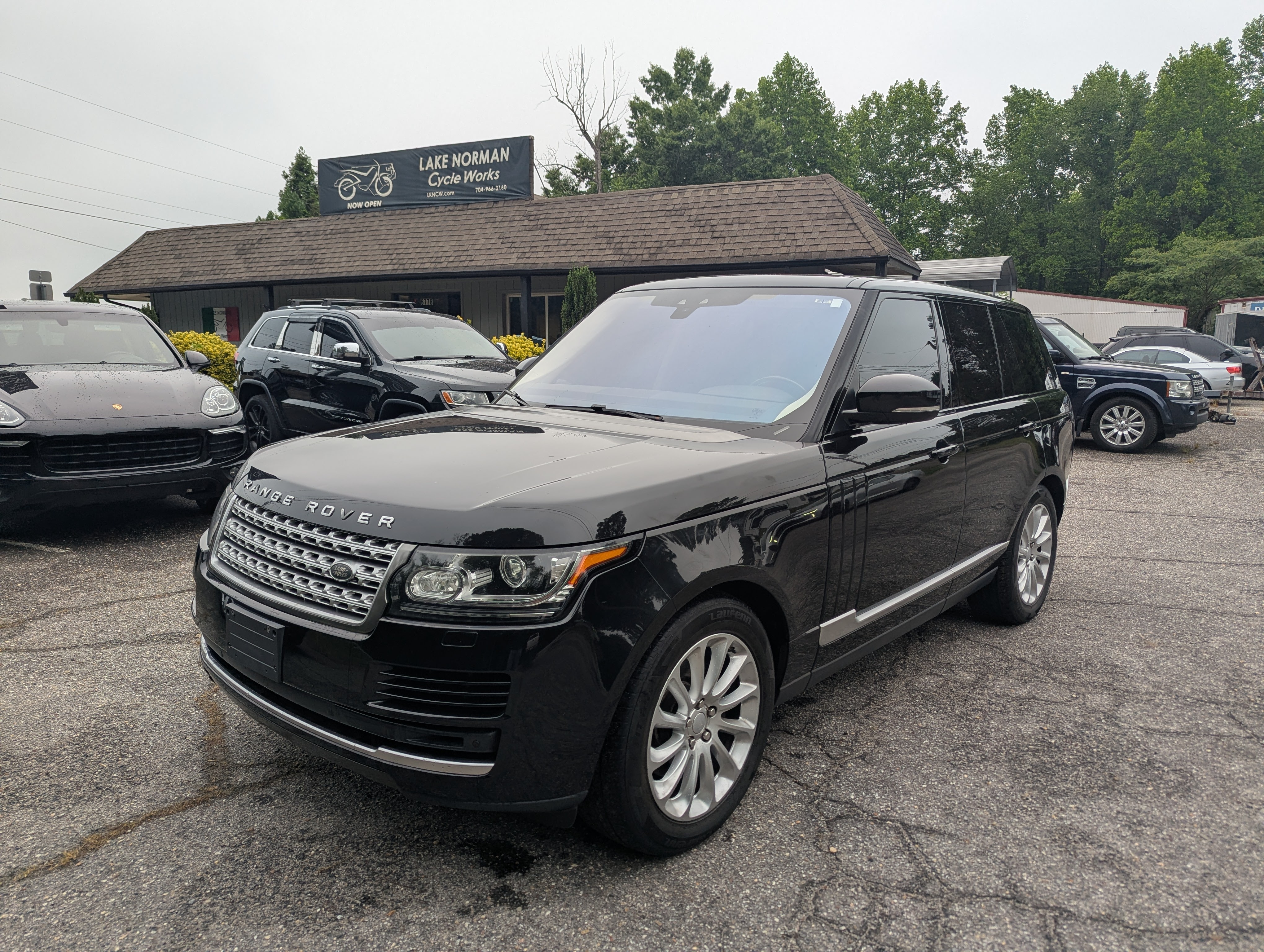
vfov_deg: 56.9
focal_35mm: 24
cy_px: 476
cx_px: 632
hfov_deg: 71.5
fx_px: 878
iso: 47
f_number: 1.85
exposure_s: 1/317
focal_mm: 6.81
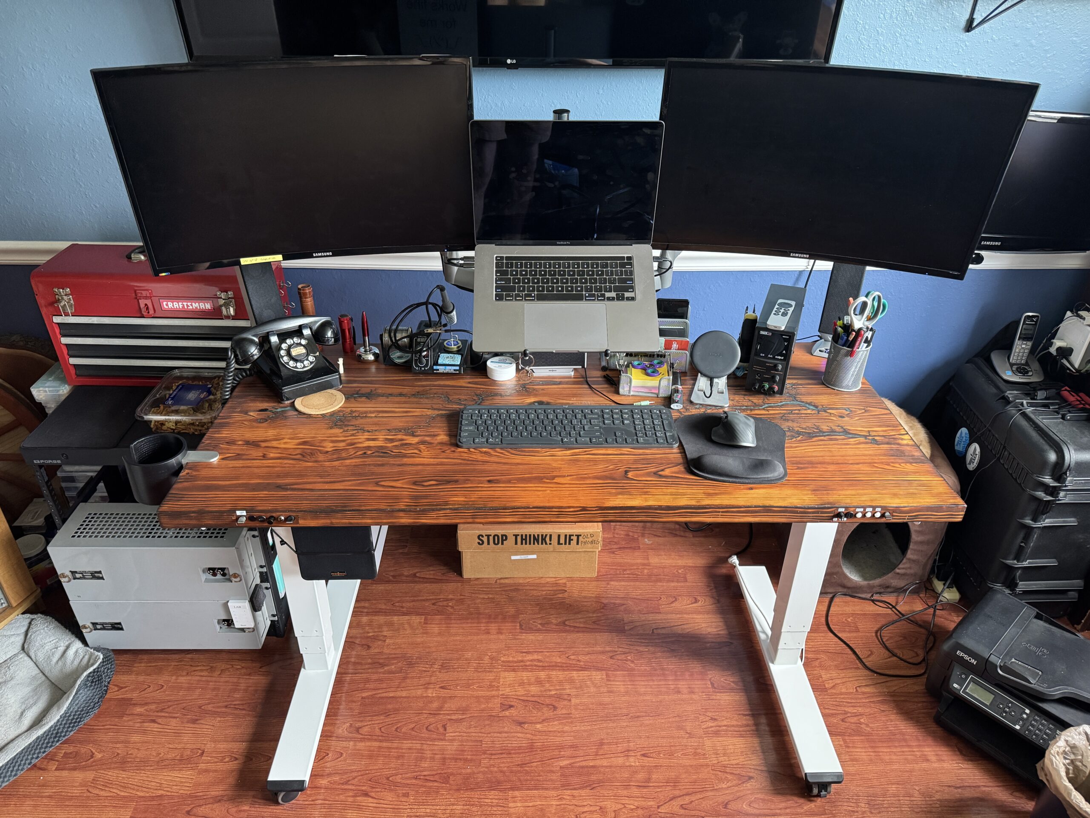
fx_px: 756
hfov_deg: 71.6
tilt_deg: -31.6
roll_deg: -0.6
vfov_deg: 56.8
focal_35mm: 24
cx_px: 545
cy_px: 409
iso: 500
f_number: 1.78
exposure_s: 1/60
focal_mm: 6.76
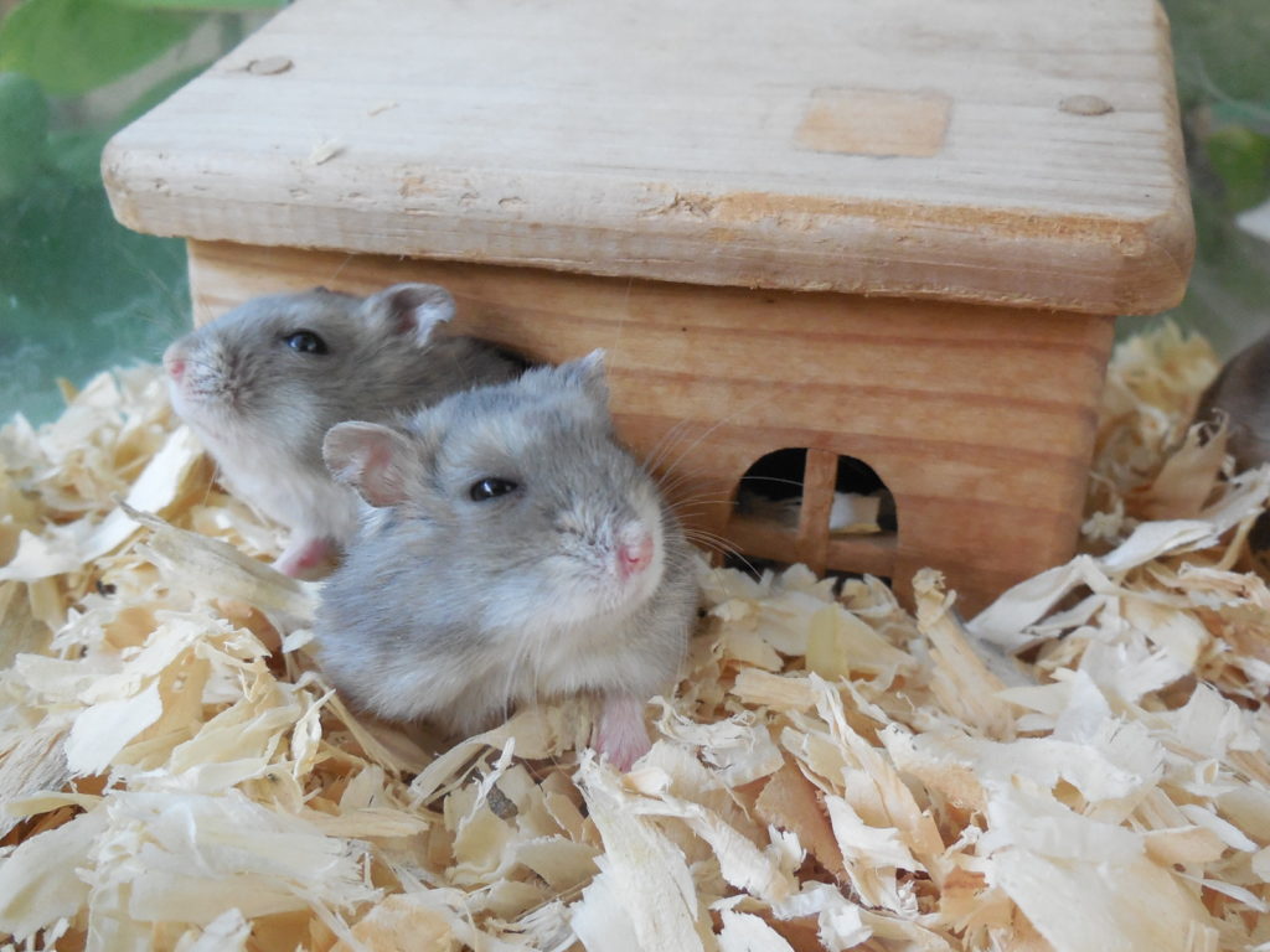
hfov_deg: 54.0
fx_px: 1247
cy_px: 476
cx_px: 635
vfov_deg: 41.8
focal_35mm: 34
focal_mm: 6.1
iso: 400
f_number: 3.4
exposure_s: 1/80
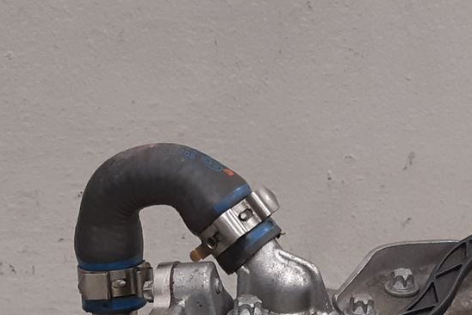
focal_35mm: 101
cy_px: 415
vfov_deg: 13.1
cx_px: 178
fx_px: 1325
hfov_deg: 20.2
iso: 160
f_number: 1.7
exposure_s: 1/50
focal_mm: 3.93
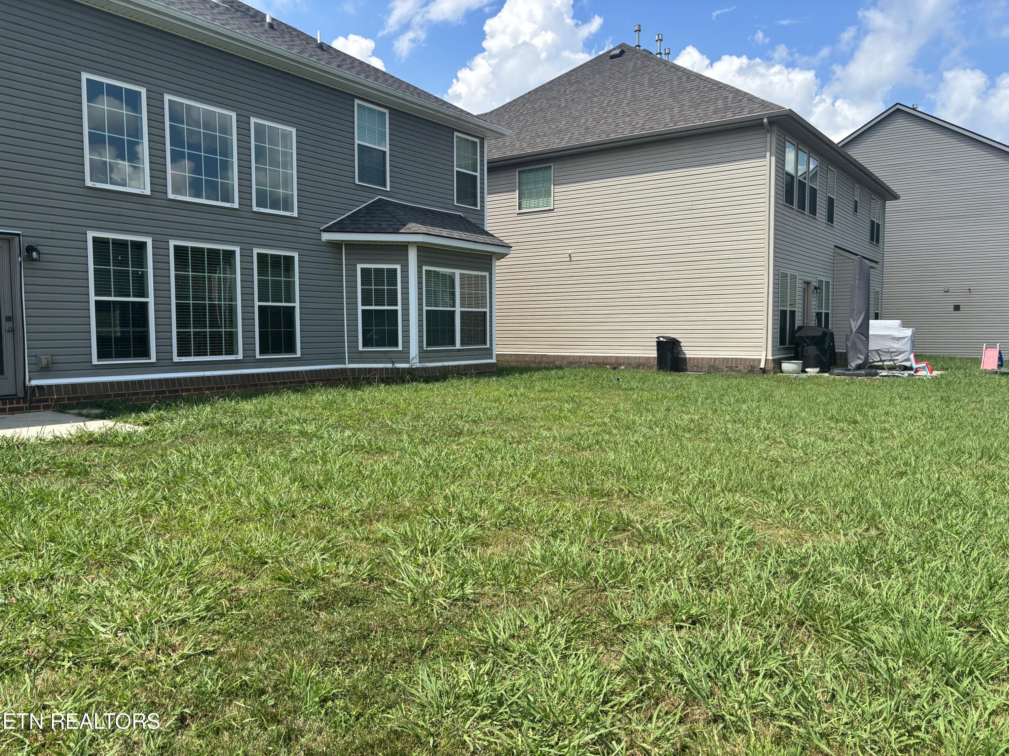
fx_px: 758
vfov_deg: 53.1
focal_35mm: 26
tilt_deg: -1.3
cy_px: 378
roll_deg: -0.1
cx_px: 504
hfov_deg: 67.3
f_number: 1.6
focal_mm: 5.96
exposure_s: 1/2639
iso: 50
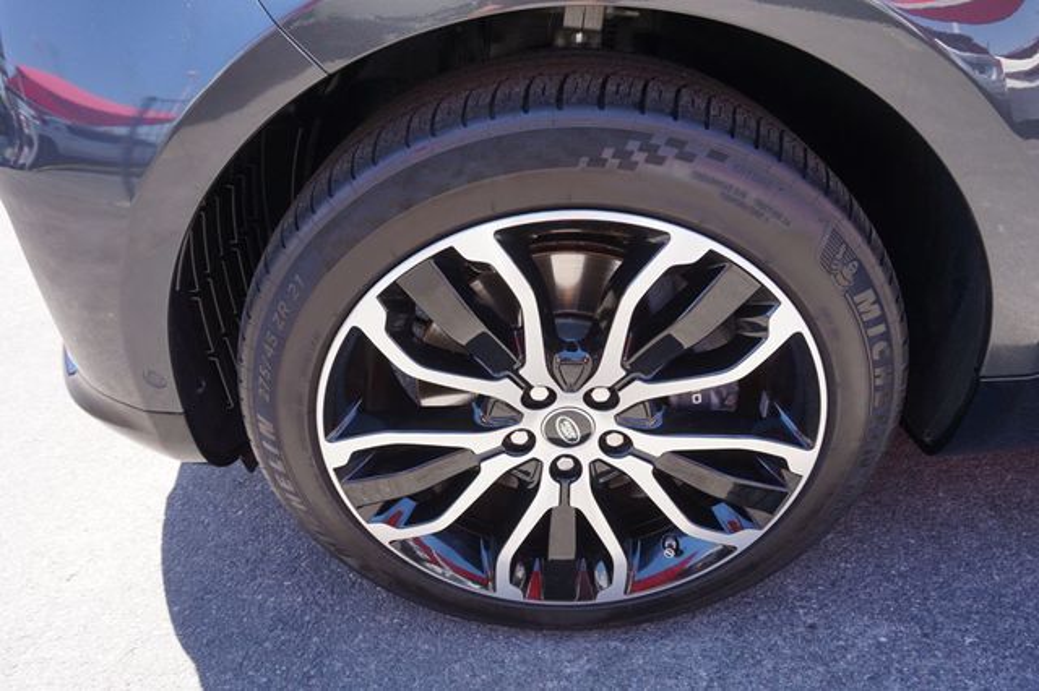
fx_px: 692
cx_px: 520
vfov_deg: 53.1
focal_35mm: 24
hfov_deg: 73.8
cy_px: 346
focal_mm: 16
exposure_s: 1/80
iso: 100
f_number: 5
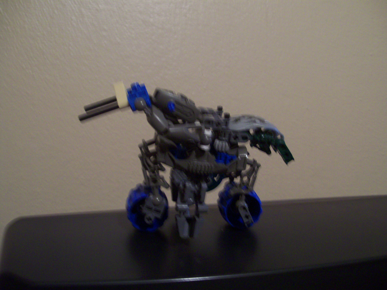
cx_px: 194
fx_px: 402
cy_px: 145
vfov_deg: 39.7
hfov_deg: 51.4
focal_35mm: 36
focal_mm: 6
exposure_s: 1/8
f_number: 2.7
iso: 160
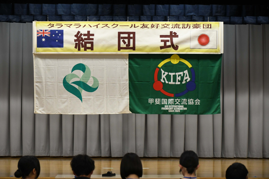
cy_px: 90
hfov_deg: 16.9
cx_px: 134
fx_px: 904
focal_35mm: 121
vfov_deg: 11.3
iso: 2500
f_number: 5.6
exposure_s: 1/200
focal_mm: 80
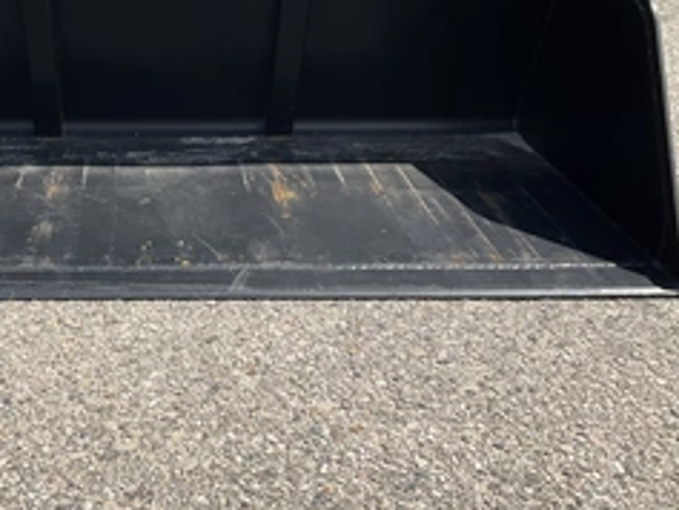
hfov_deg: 37.7
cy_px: 175
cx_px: 152
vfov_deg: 29.5
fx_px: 962
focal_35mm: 49
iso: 25
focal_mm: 3
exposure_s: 1/1577
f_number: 1.8
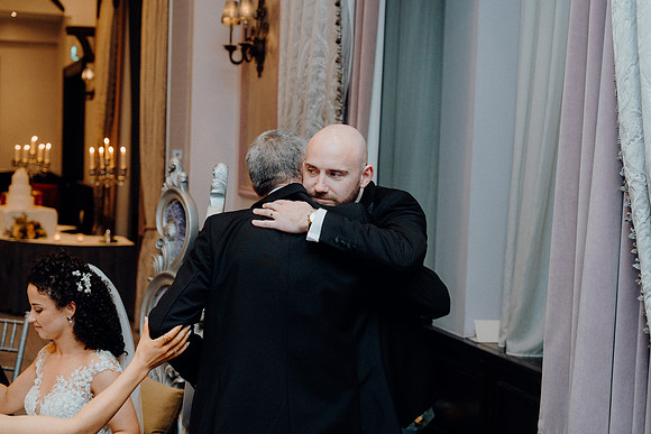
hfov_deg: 33.9
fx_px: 1067
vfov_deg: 23.0
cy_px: 217
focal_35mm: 59
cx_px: 326
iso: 2500
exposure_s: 1/160
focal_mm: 59
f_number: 4
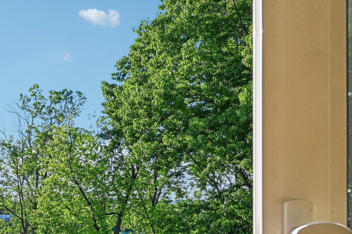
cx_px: 20
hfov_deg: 47.4
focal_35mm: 35
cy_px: 209
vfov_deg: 35.7
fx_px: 342
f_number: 8
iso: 400
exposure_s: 1/640
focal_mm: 16
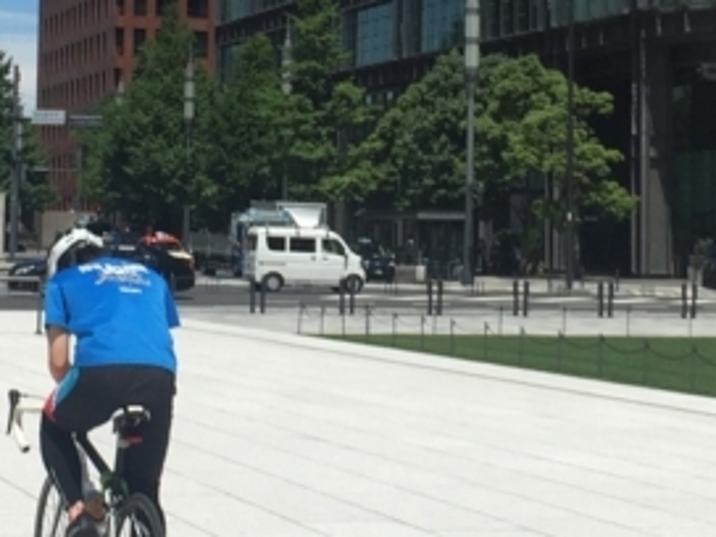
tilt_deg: +4.6
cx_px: 305
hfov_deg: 18.0
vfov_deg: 13.5
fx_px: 2255
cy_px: 74
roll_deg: -2.8
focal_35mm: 109
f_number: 2.2
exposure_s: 1/3300
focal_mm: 4.15
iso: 32
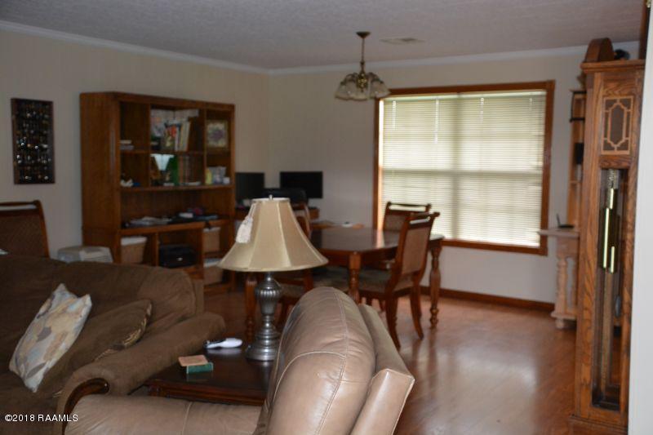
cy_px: 218
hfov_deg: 49.6
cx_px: 326
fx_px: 707
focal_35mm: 39
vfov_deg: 34.2
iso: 1400
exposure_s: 1/60
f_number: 3.8
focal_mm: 26
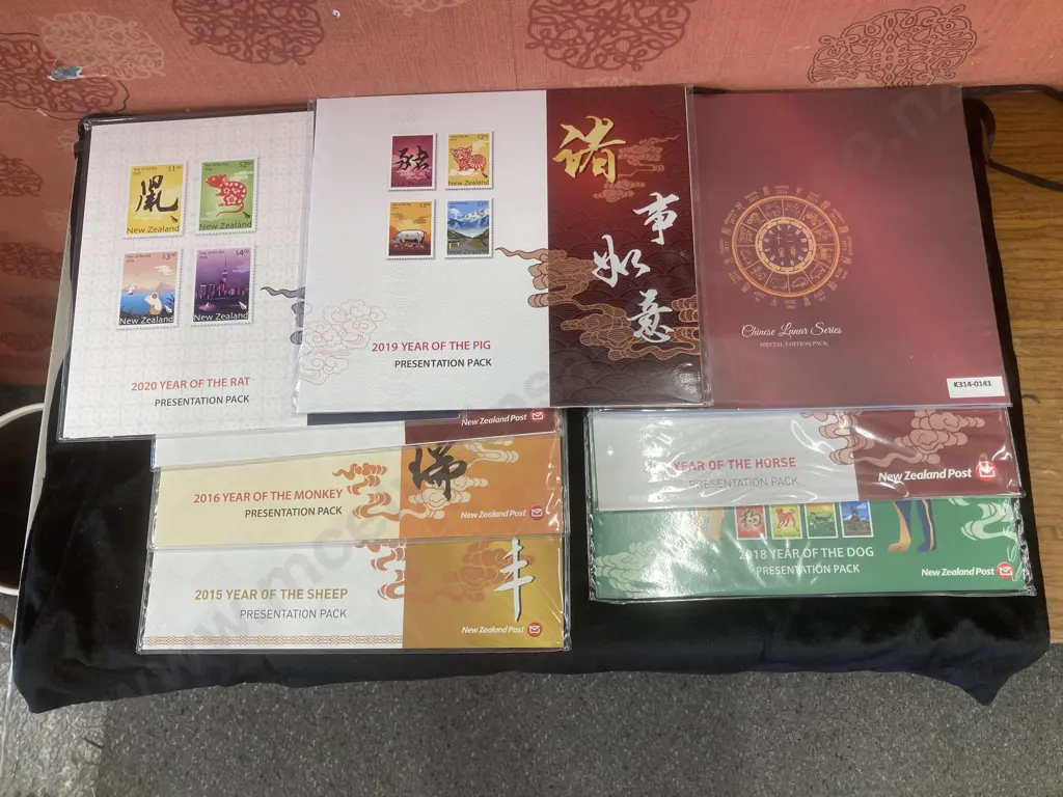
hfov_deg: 63.4
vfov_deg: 49.7
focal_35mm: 28
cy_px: 398
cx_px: 532
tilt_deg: -75.4
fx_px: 860
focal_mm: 3.99
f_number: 1.8
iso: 50
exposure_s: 1/50
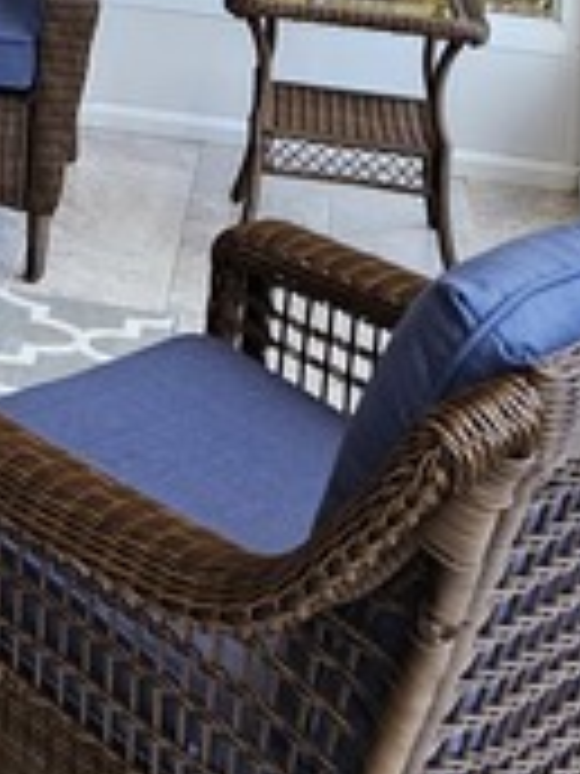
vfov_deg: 19.2
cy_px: -403
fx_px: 1988
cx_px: -247
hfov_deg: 15.5
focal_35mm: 89
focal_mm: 5.4
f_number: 1.8
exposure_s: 1/120
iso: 125
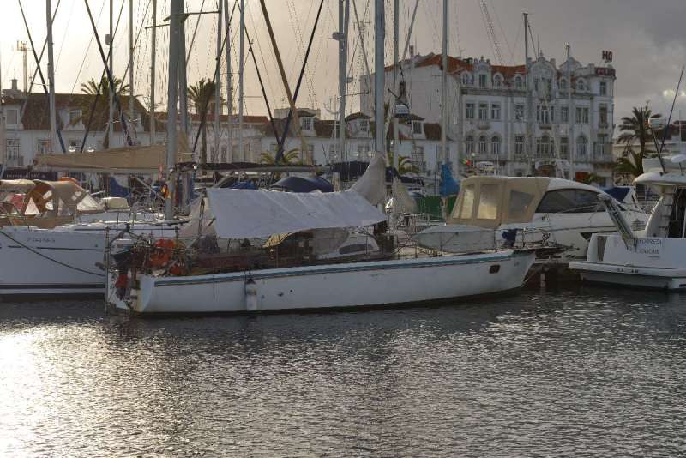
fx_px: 1334
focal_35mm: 70
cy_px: 229
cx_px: 343
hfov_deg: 28.8
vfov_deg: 19.5
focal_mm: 70
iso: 125
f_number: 10
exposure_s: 1/320
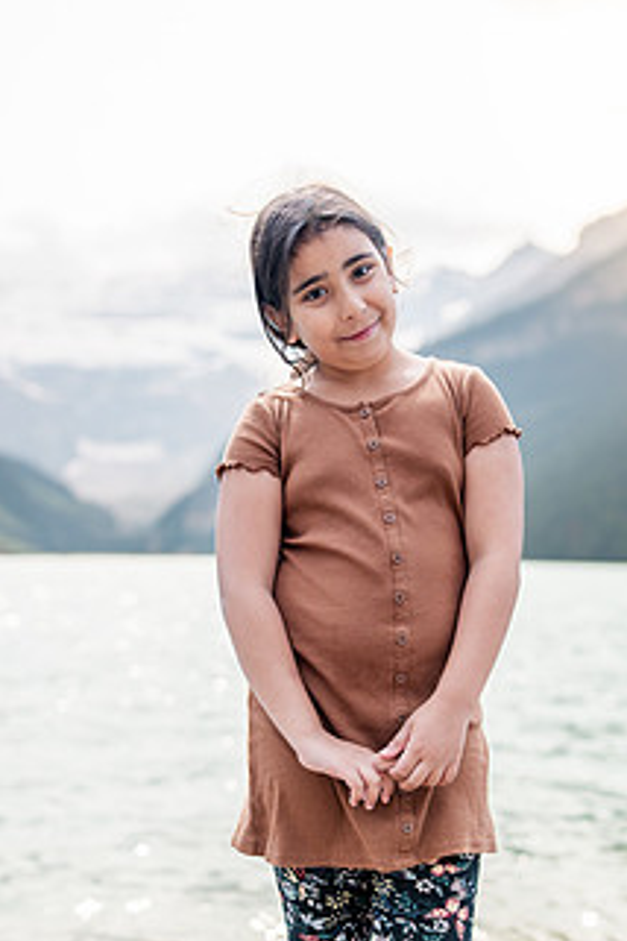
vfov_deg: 39.9
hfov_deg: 27.4
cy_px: 624
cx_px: 413
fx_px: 1280
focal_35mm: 49
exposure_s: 1/4000
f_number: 2
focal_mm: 35
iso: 200
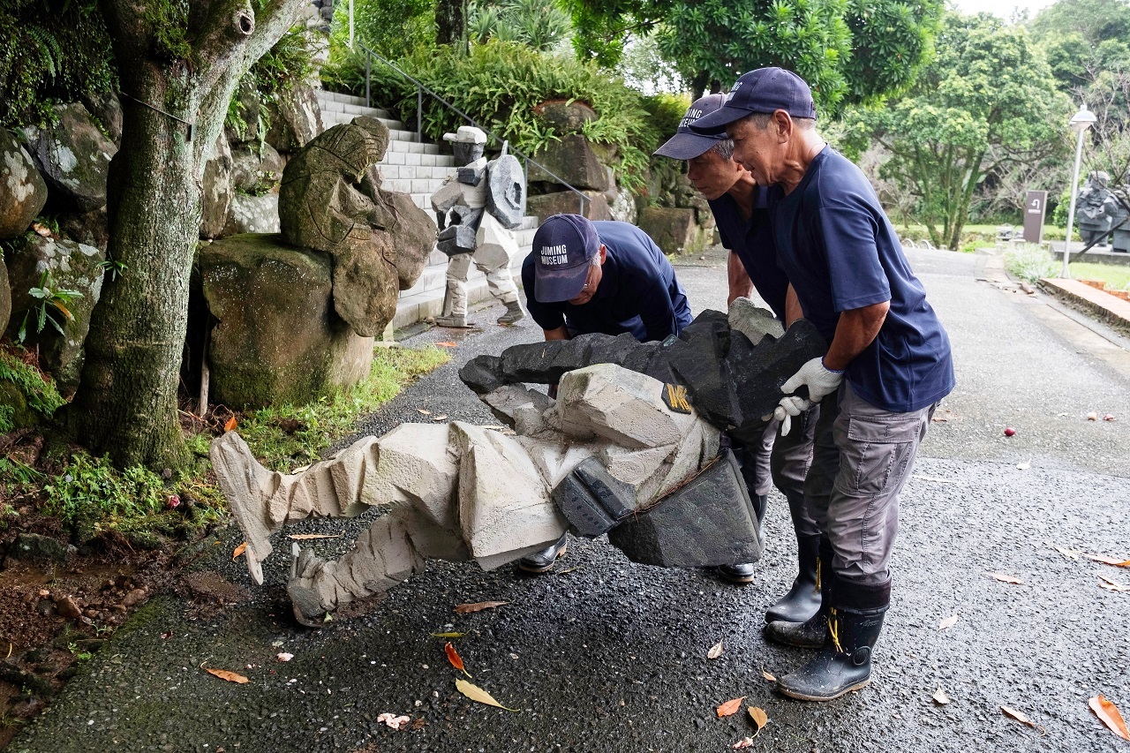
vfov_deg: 40.0
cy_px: 376
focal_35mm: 33
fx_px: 1036
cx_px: 565
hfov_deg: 57.2
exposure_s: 1/150
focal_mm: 21.9
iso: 400
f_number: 4
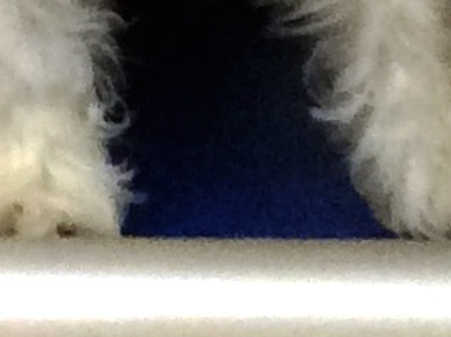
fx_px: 3866
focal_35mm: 297
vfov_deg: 5.0
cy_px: -182
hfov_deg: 6.7
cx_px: 413
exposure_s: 1/24
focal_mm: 3.3
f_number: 2.4
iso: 160
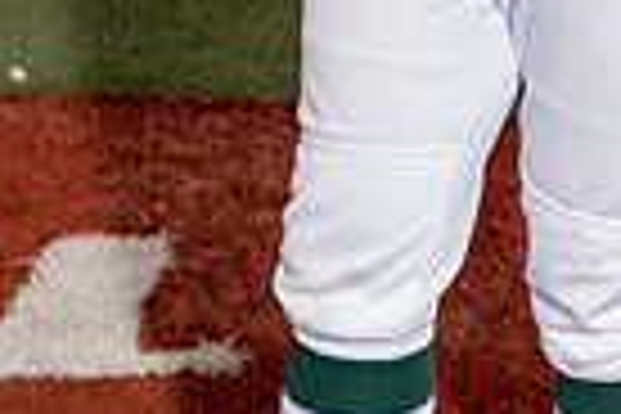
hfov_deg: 9.0
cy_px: -536
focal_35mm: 228
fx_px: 3933
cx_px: 598
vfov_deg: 5.8
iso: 250
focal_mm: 70
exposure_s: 1/250
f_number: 5.6
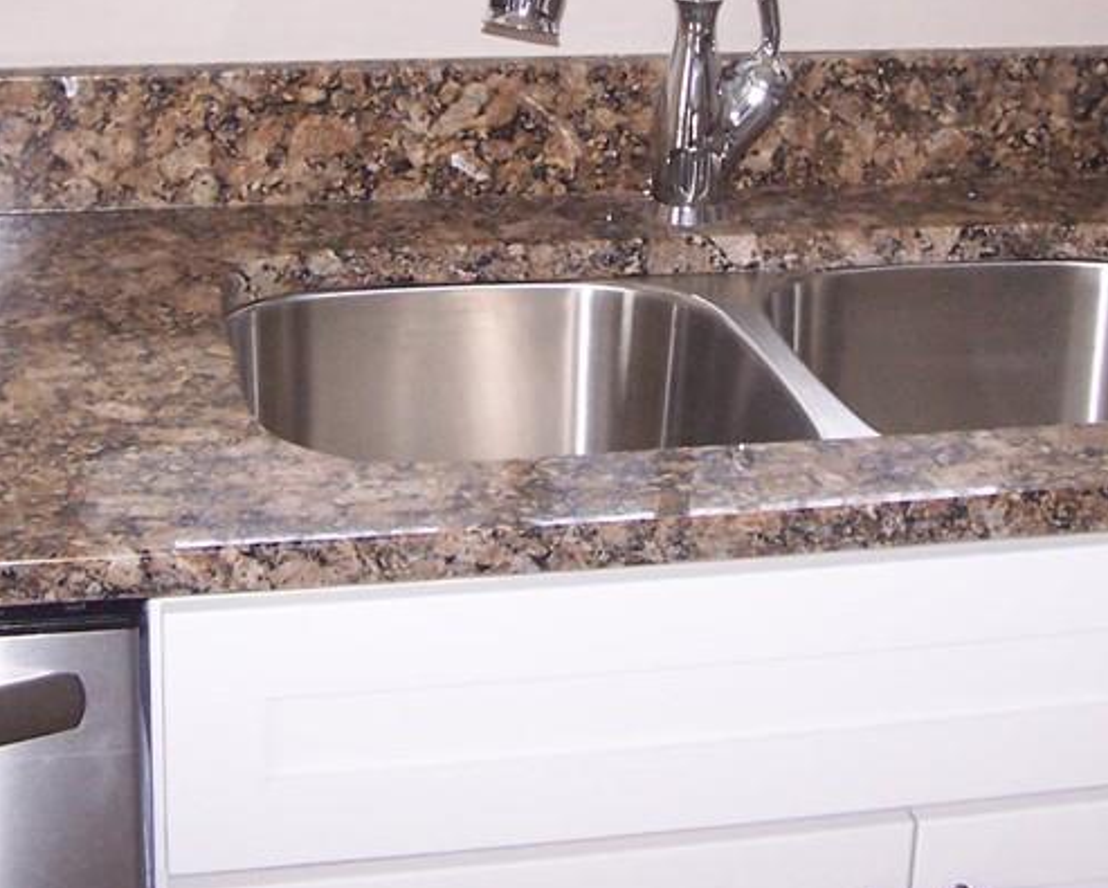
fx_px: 2527
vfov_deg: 19.6
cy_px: 94
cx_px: 607
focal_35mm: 77
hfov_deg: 24.7
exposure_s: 1/60
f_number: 2.8
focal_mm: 6.3
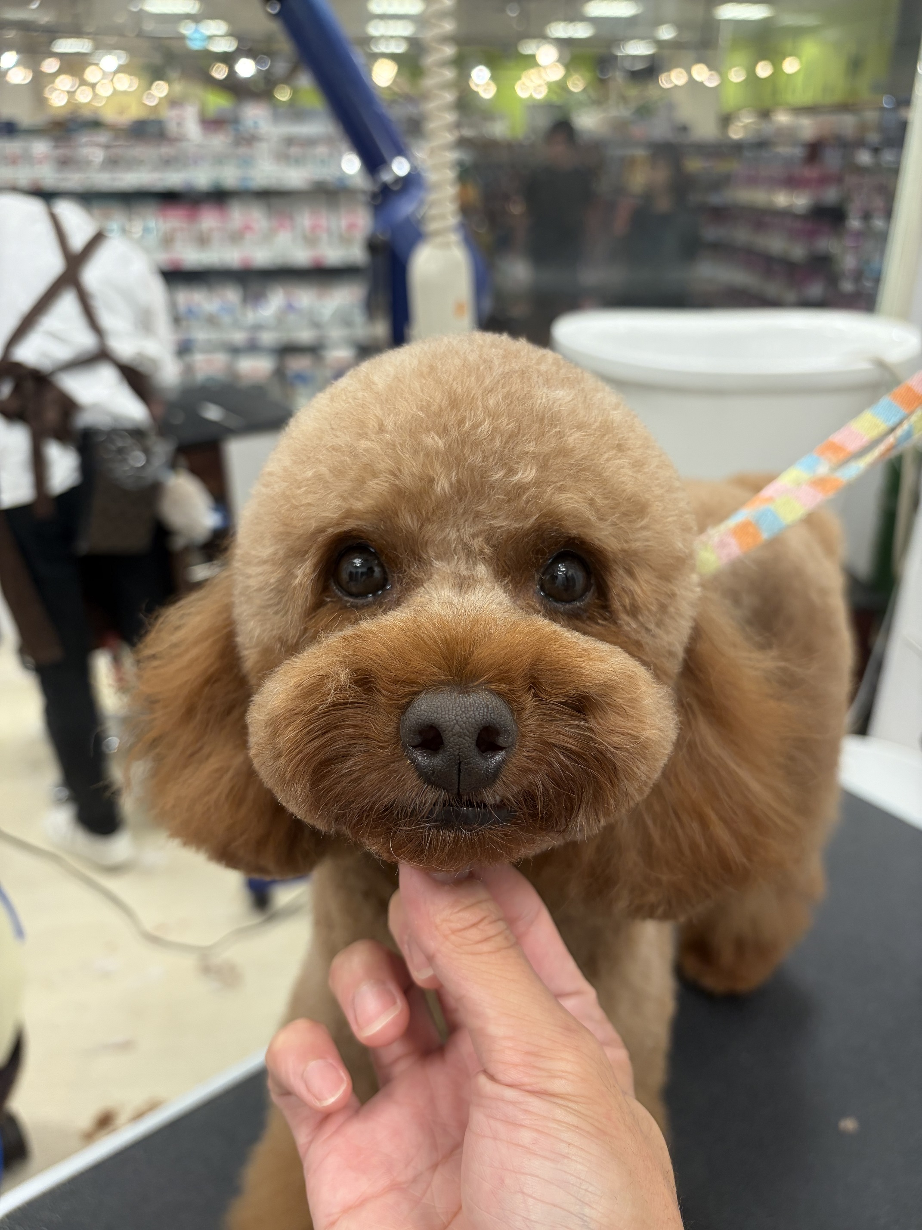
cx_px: 461
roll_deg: +0.5
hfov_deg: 53.1
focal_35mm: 26
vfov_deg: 67.3
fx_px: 923
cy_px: 615
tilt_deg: -26.3
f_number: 1.6
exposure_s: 1/120
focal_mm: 5.96
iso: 125
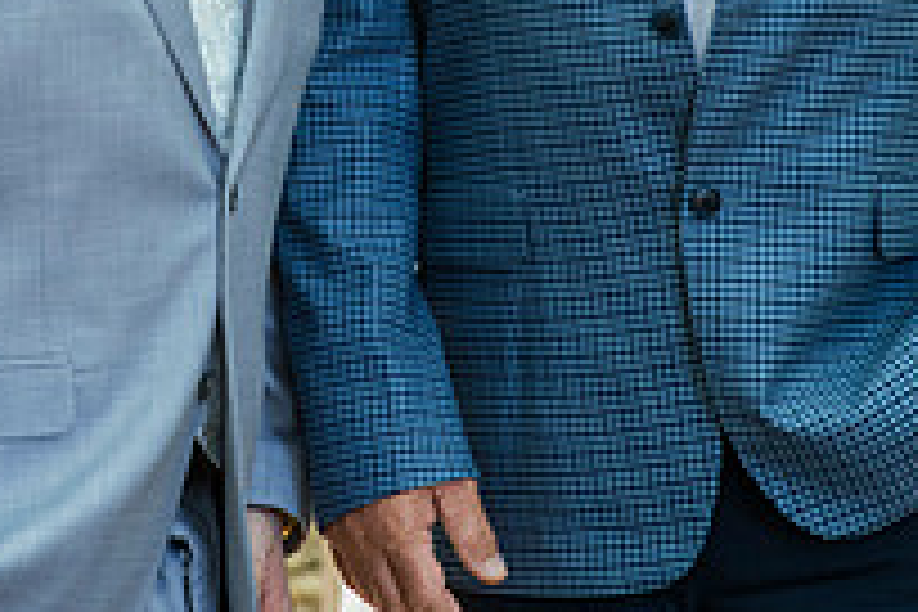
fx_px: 6222
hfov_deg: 8.4
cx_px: 266
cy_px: -241
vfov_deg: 5.6
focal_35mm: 244
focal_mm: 85
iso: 500
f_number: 4
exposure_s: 1/125
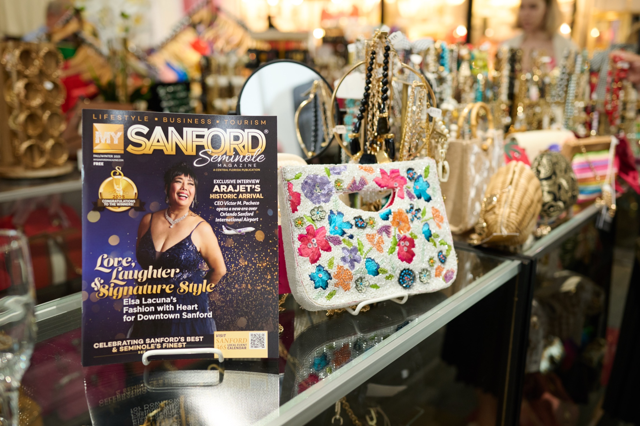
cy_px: 213
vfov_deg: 37.8
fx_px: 622
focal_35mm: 35
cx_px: 320
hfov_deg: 54.4
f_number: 2.8
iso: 800
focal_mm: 35
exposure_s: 1/100
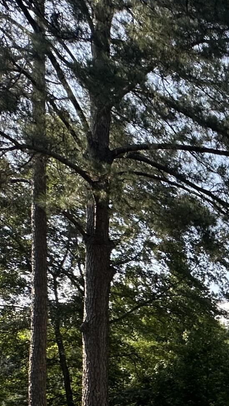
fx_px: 507
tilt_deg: +1.7
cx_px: 473
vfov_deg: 37.2
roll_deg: -0.2
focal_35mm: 47
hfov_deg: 17.3
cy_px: 439
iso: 40
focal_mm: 2.22
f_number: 2.2
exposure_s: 1/442
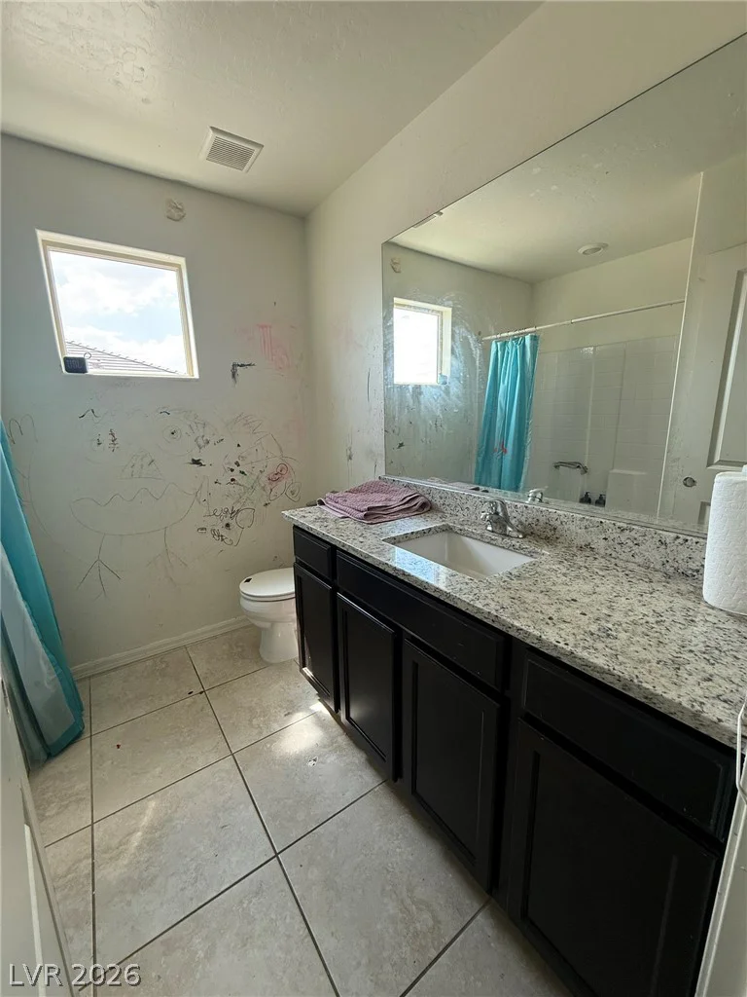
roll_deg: +1.3
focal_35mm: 14
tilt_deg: -12.1
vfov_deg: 102.1
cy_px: 498
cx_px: 374
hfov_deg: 85.7
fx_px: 403
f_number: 2.2
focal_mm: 2.22
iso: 100
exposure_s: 1/99
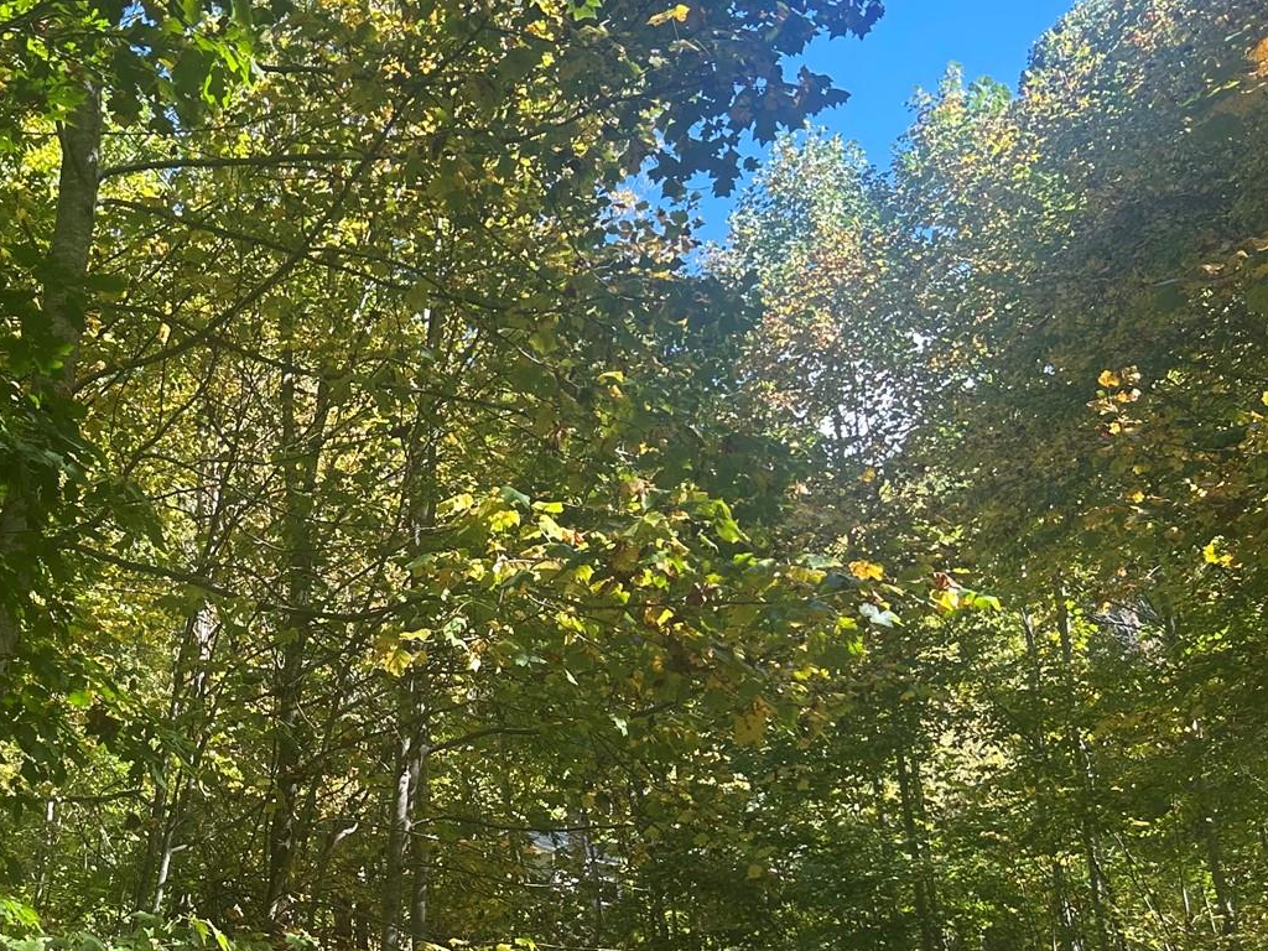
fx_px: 1905
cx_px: 84
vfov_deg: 27.3
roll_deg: -1.3
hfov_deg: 34.4
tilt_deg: +14.2
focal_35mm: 52
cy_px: 794
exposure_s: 1/207
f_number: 1.5
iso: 40
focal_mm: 5.7
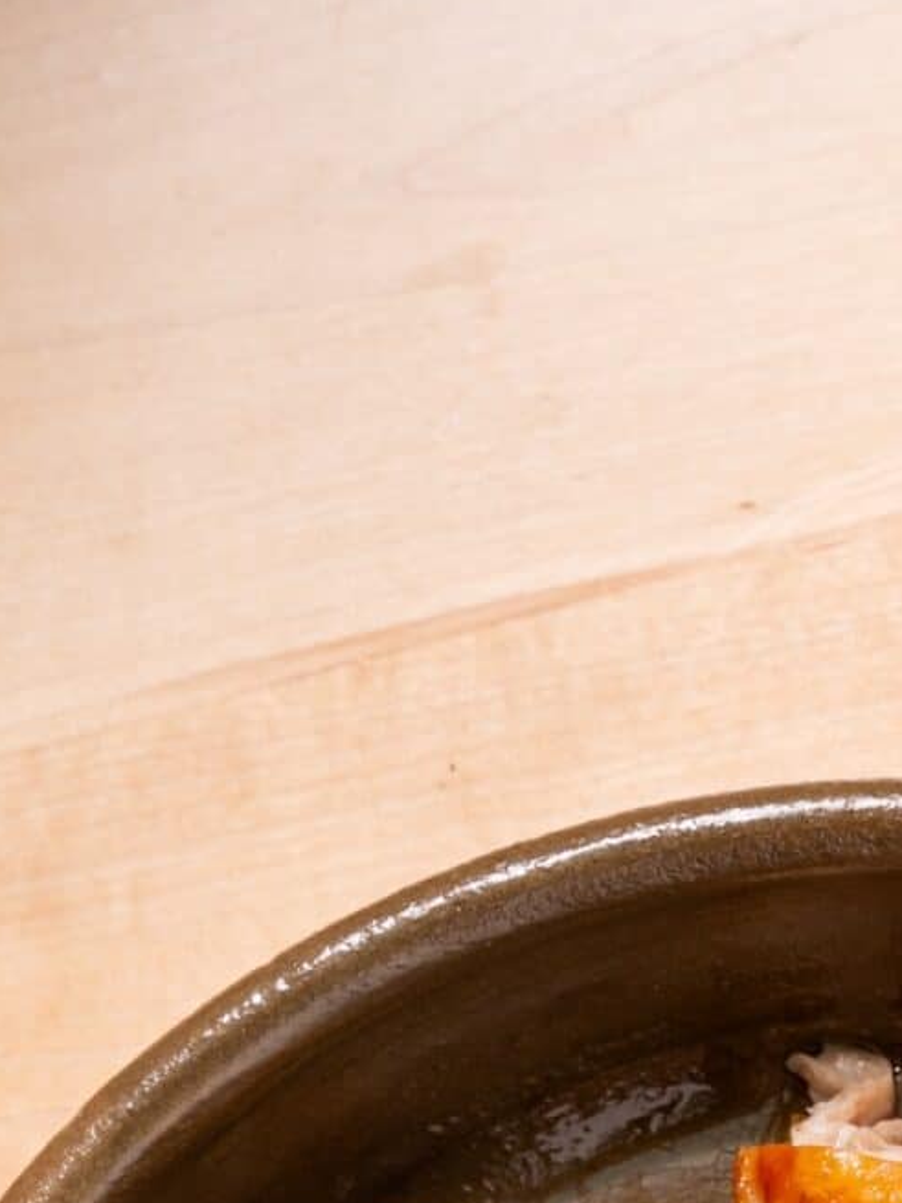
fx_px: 6152
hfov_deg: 8.3
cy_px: 1580
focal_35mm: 177
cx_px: 1064
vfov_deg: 10.9
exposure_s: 1/125
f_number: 8
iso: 200
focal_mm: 67
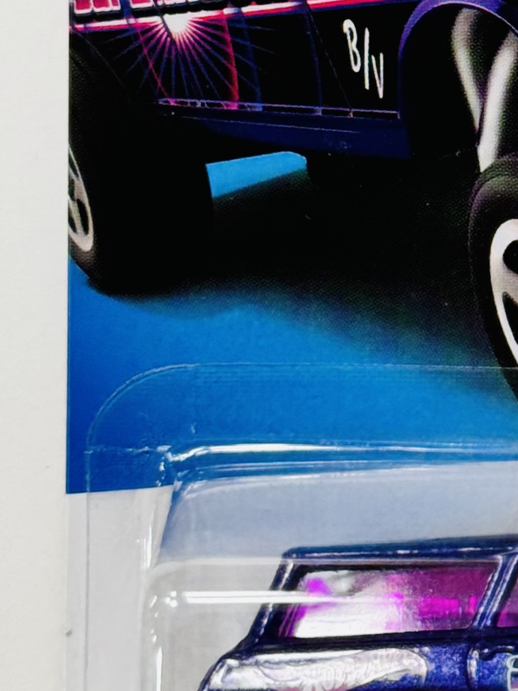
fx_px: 3293
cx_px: 727
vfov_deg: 11.9
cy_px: 8
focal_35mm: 165
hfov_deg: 8.8
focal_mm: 6.86
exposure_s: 1/60
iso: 125
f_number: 1.78
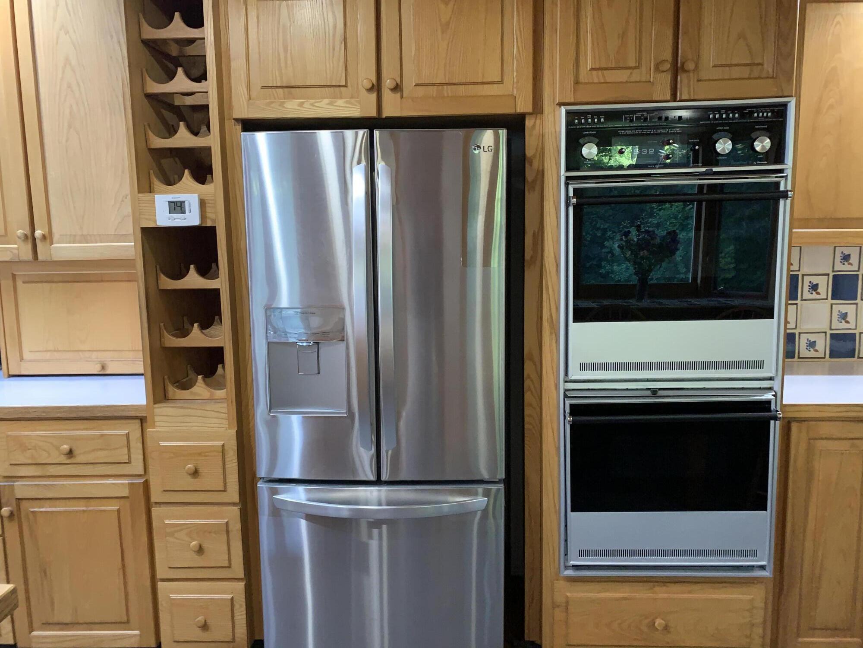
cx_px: 432
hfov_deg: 67.3
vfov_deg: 53.1
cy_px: 324
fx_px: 648
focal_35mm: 26
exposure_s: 1/40
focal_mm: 4.25
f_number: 1.8
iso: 320
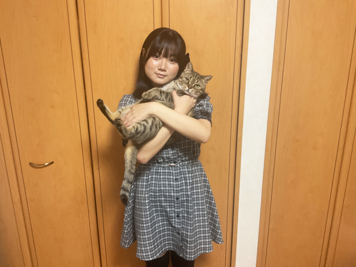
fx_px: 298
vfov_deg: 48.2
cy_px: 134
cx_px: 178
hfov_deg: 61.7
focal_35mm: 29
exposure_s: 1/50
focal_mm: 3
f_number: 1.8
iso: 200
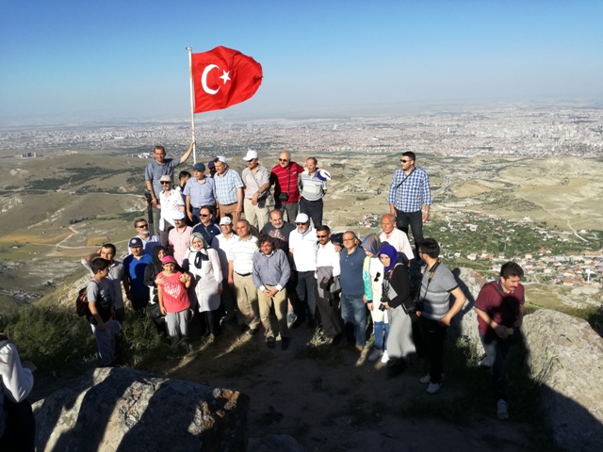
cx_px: 302
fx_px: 470
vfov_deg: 51.4
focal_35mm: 27
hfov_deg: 65.3
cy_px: 226
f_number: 2
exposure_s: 1/1330
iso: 50
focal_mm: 3.79
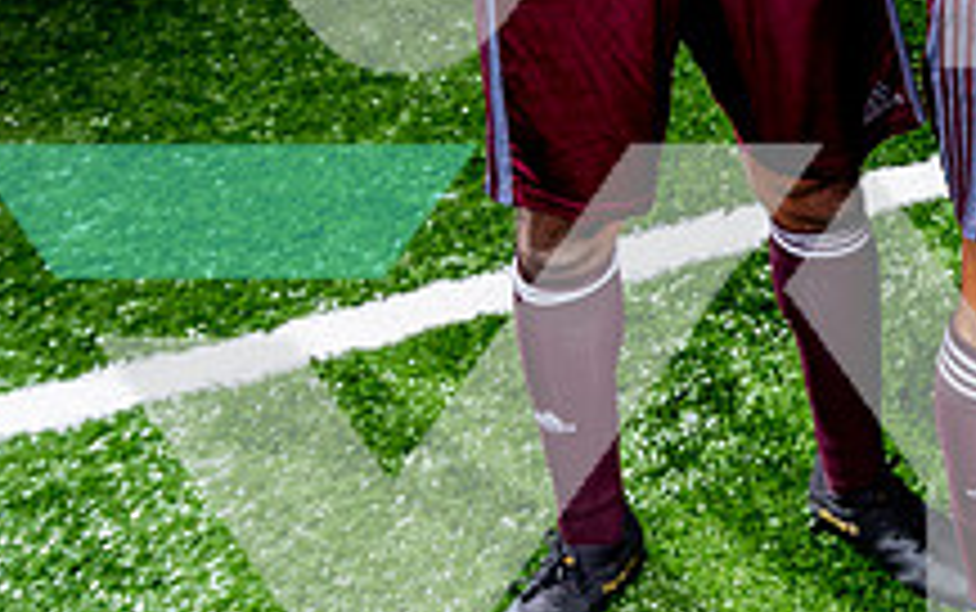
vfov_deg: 14.0
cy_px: -155
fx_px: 2396
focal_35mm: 90
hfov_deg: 21.0
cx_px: 1262
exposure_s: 1/125
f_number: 5.6
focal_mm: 27
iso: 100
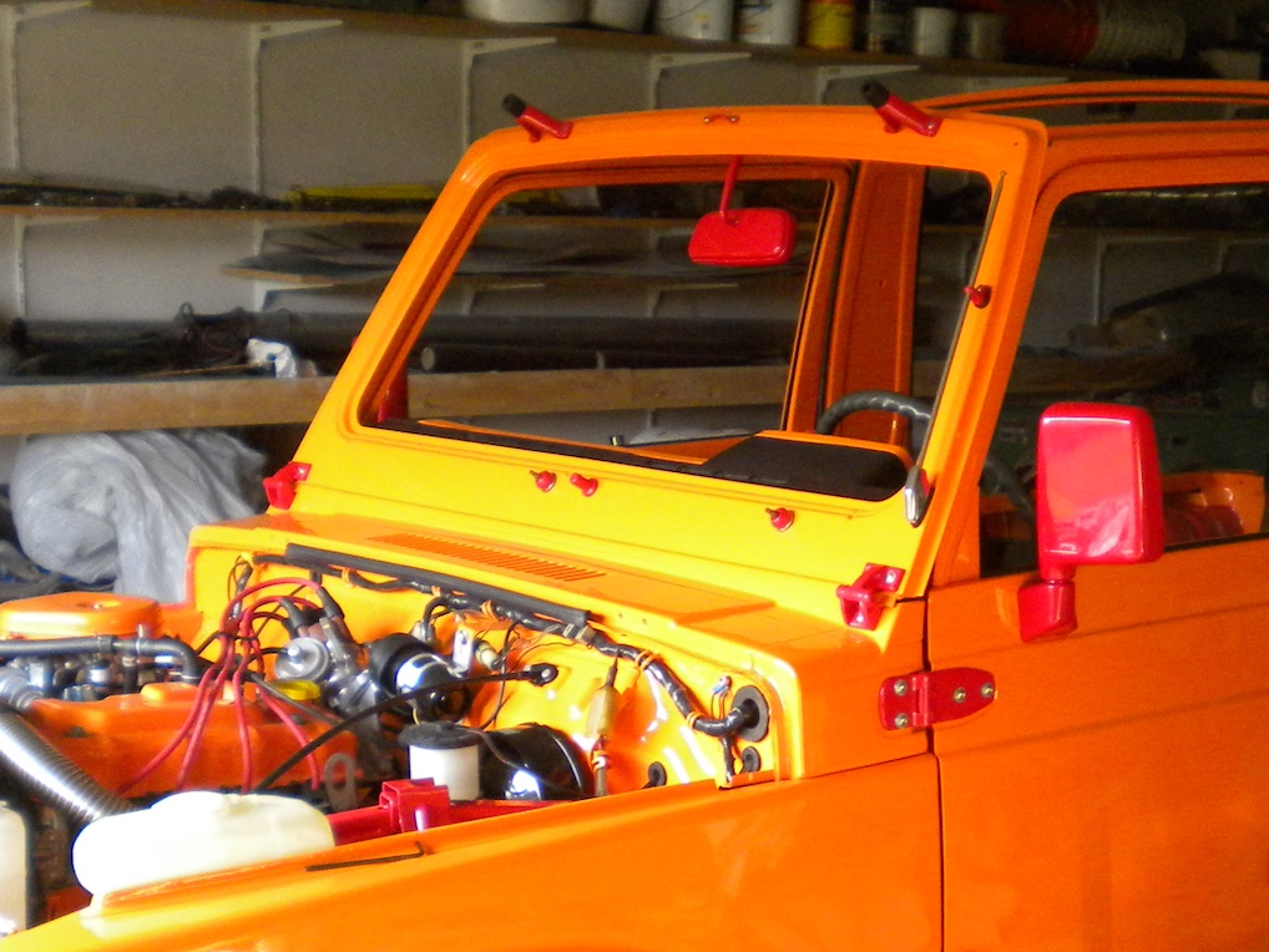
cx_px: 849
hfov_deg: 29.2
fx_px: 2420
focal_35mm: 66
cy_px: 693
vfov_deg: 22.1
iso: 350
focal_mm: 6.3
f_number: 3.1
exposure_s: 1/52.5
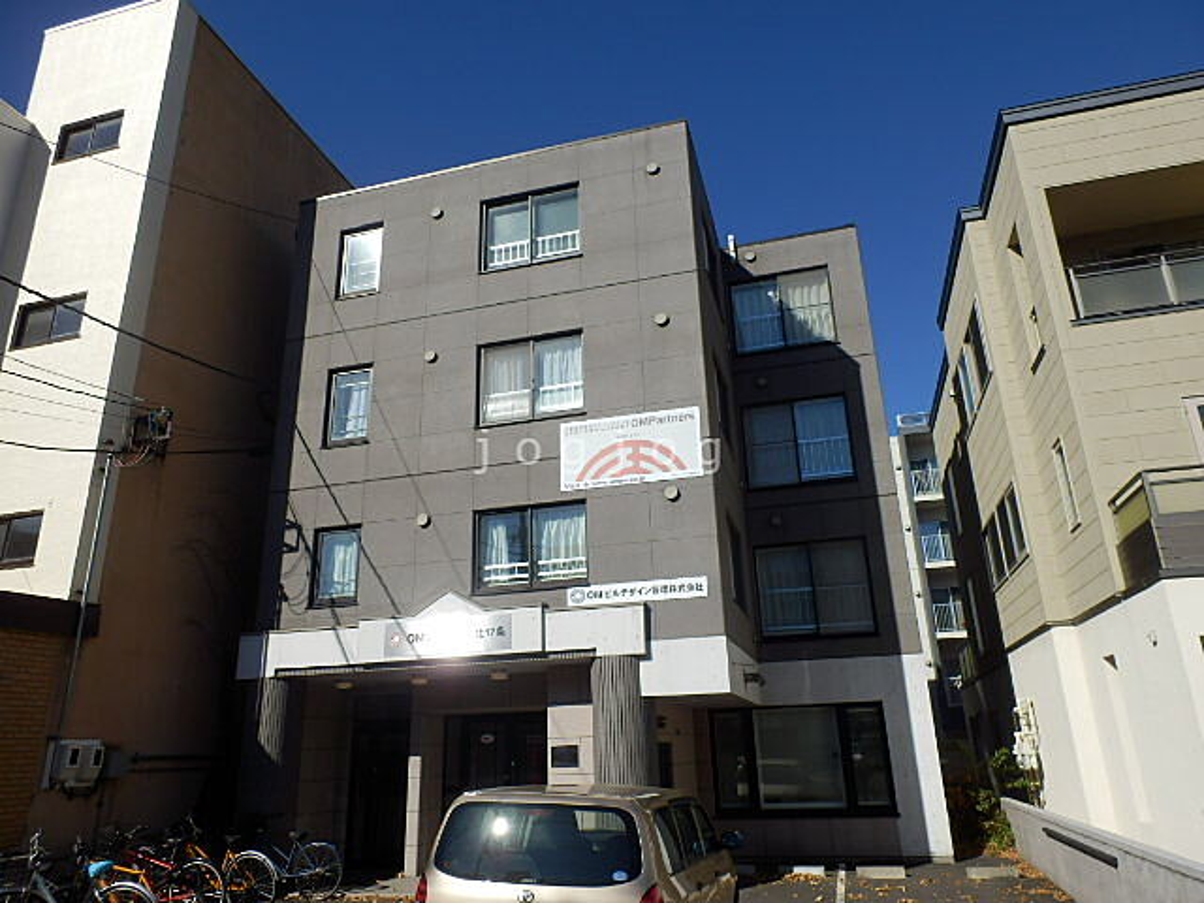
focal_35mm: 24
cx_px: 602
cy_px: 452
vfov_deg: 56.8
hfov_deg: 71.6
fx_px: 835
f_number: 7.9
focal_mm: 4.2
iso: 80
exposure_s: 1/250
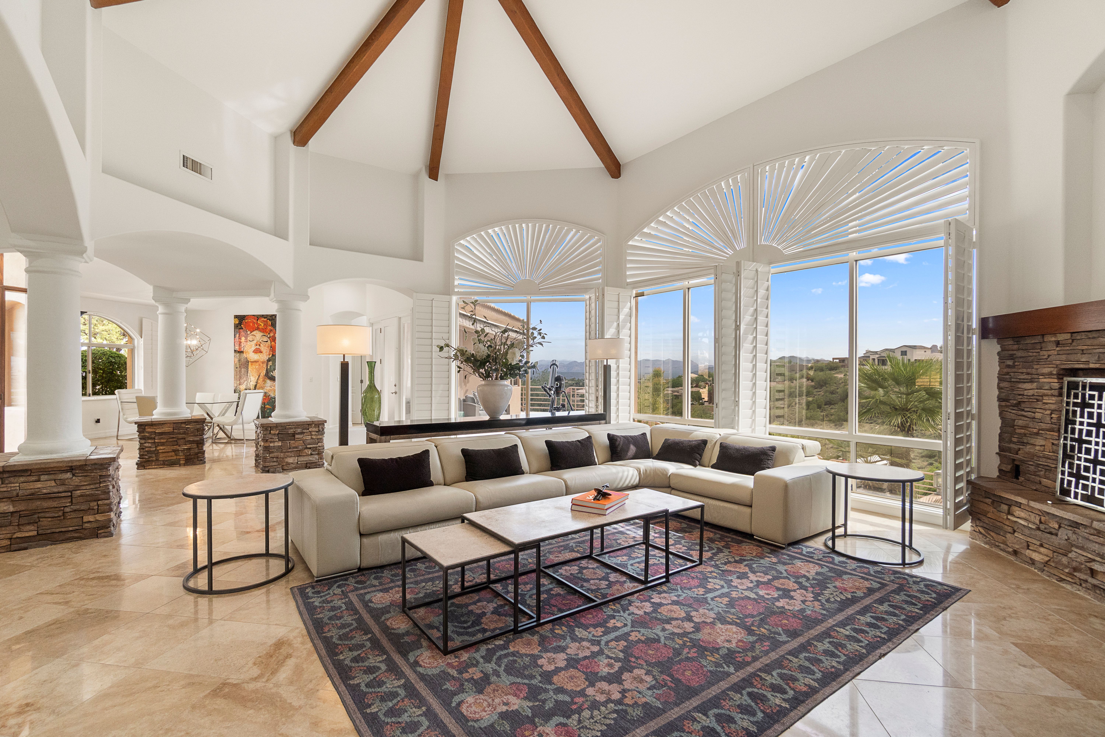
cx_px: 552
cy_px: 368
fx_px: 506
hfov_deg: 95.0
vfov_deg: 72.1
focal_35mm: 16
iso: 400
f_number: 8
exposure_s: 1/125
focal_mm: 11
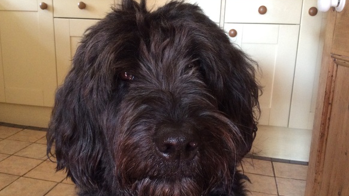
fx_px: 342
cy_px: 108
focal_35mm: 37
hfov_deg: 54.0
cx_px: 170
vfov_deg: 31.9
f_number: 2.4
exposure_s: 1/24
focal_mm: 3.3
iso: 200
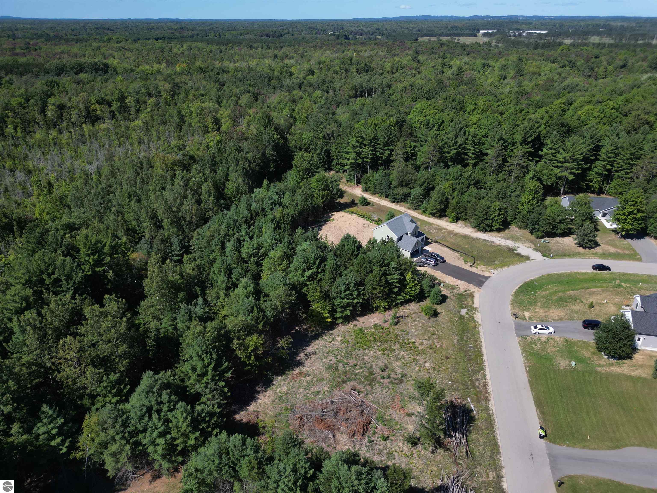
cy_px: 246
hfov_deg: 71.6
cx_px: 328
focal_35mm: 24
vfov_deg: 56.8
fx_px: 456
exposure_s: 1/160
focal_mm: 6.72
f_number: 1.7
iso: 100
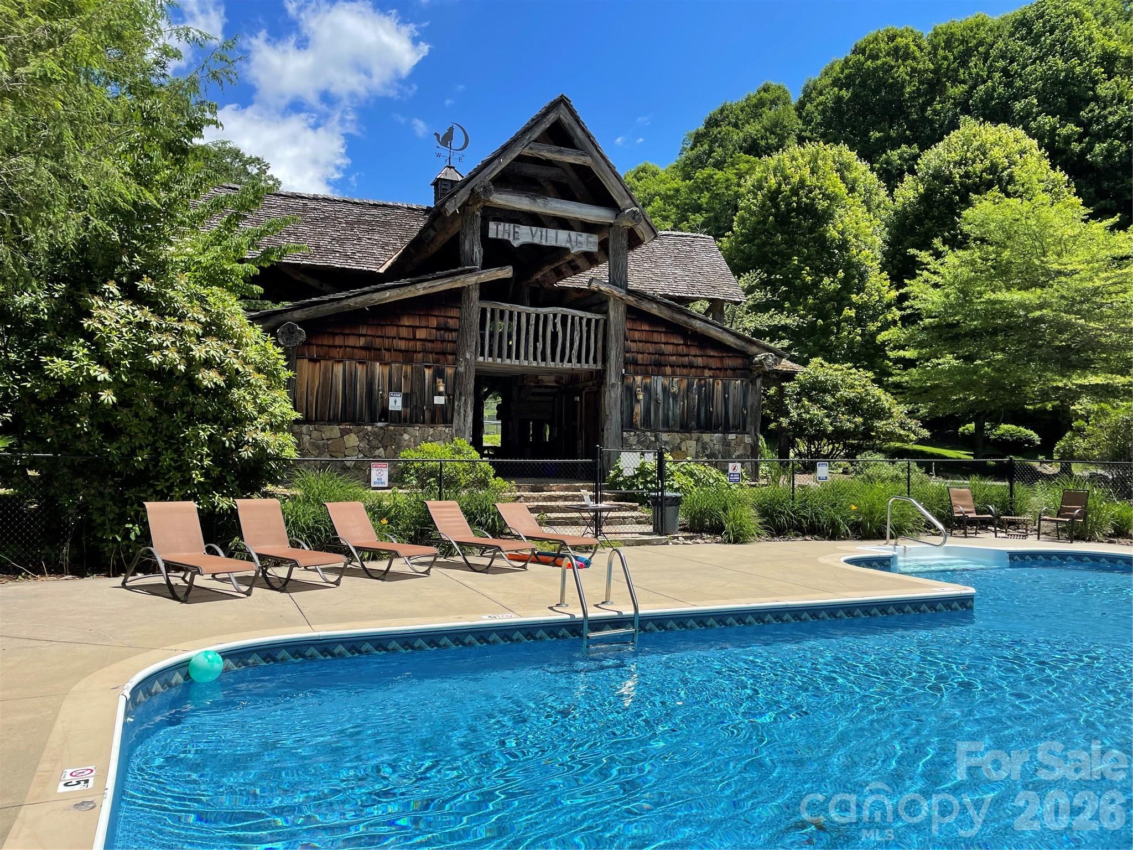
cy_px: 425
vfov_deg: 53.1
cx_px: 566
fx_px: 851
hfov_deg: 67.3
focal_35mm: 26
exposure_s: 1/2882
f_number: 1.6
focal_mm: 4.2
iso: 32
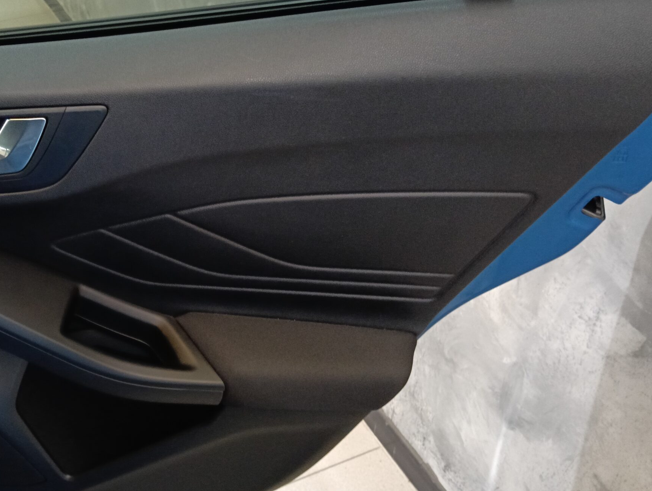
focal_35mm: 40
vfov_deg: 36.0
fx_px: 754
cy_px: 242
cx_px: 179
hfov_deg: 45.4
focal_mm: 3.98
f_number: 16
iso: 1000
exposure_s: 1/25
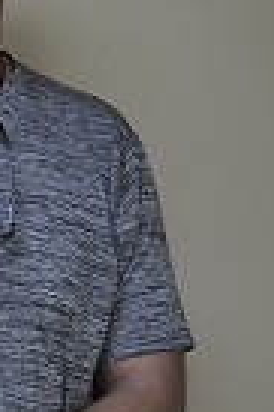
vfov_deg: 12.9
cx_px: -146
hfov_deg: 8.4
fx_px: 1820
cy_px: 290
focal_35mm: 159
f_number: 4.5
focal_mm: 30
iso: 640
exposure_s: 1/60
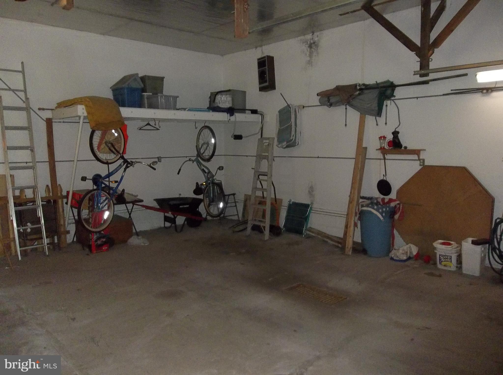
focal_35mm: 27
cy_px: 188
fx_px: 392
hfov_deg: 65.4
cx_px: 252
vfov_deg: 51.2
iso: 400
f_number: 3.5
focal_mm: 4.9
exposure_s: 1/30
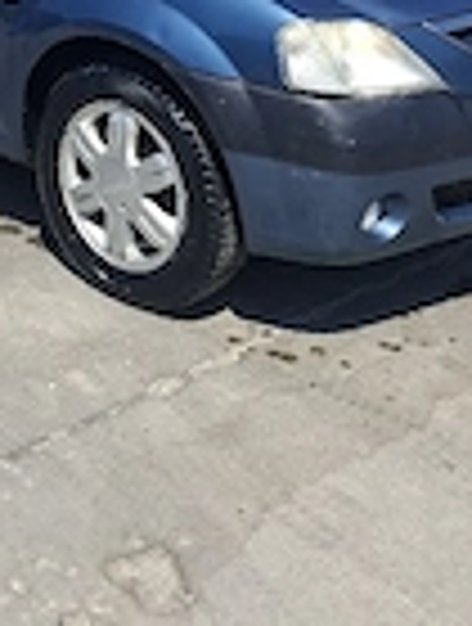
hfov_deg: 21.5
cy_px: -194
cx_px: -13
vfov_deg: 25.2
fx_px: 1194
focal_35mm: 66
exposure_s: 1/1667
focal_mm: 5.54
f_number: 1.8
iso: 50
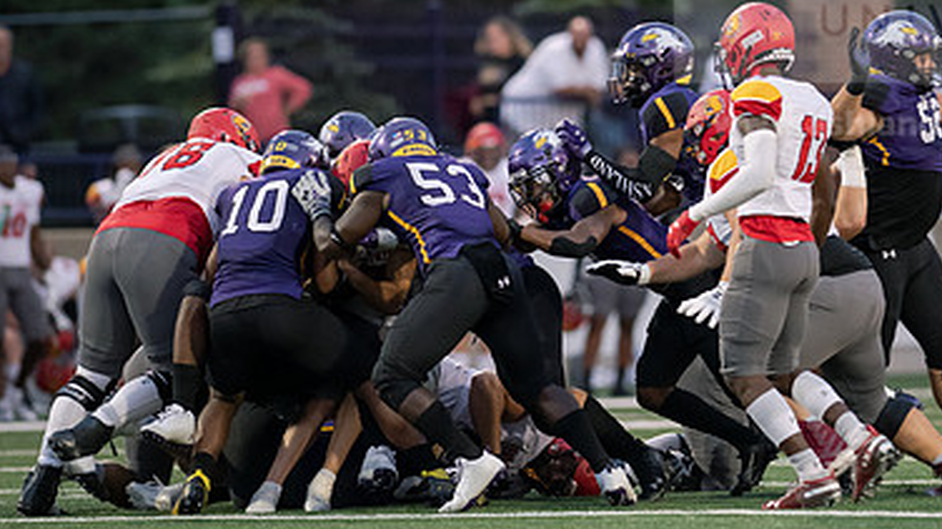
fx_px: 12107
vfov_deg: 2.5
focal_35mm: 485
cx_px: 599
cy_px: 177
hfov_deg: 4.5
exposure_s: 1/800
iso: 3200
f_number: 2.8
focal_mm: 300
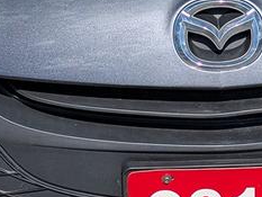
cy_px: -88
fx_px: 1037
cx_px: 202
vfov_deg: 10.5
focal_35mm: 137
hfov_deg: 14.3
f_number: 1.89
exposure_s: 1/4184
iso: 48
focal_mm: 5.43
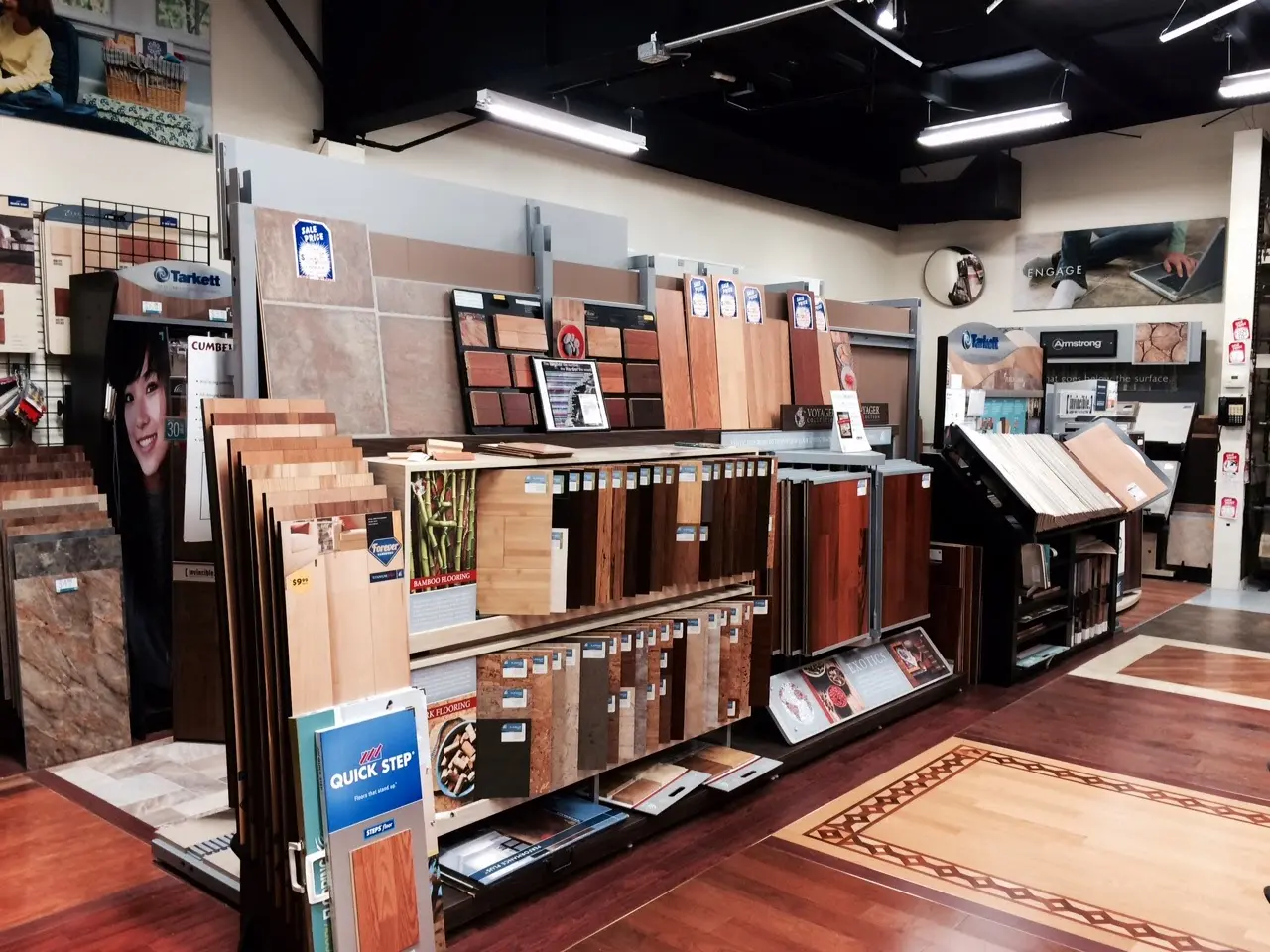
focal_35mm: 30
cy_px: 476
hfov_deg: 60.0
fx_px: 1101
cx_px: 635
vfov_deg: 46.8
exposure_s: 1/30
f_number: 2.2
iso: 80
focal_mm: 4.12
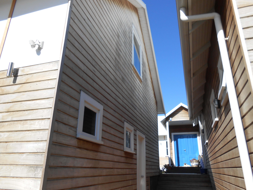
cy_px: 95
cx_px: 126
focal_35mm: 26
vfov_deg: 53.1
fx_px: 190
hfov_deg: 67.3
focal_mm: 4.6
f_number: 3.5
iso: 80
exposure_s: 1/800
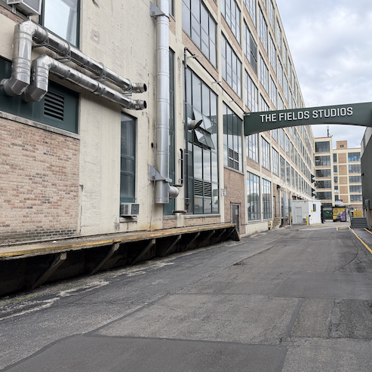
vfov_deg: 52.5
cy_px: 177
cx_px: 244
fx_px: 377
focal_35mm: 31
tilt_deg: +5.5
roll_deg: +0.4
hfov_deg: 51.7
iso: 100
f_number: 1.78
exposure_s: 1/1689
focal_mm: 6.76
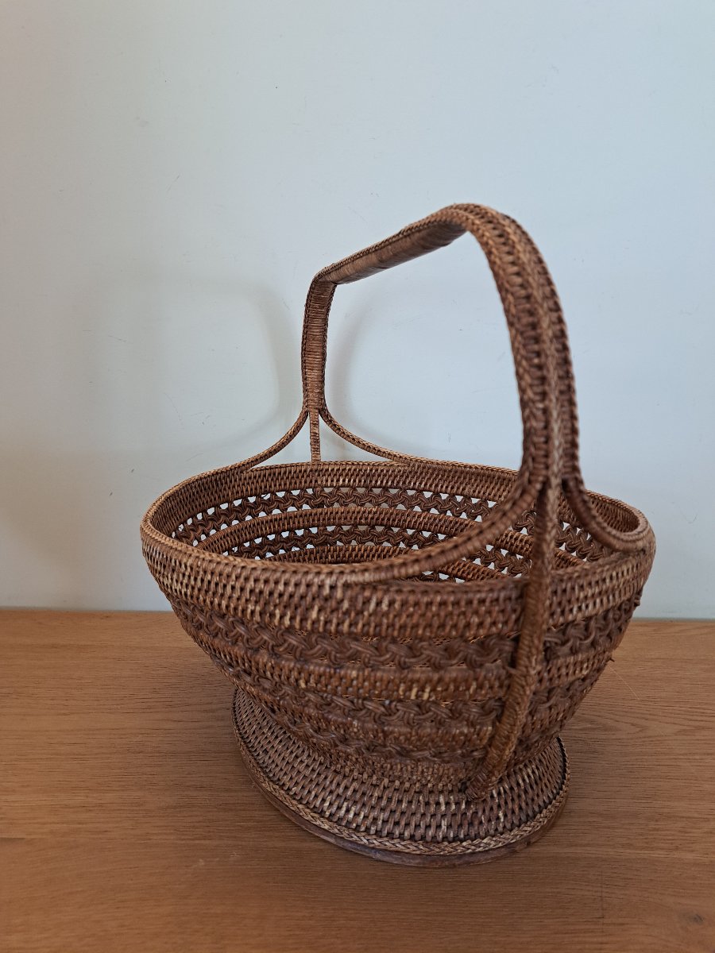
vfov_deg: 71.6
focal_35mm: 24
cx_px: 358
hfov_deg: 56.8
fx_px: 661
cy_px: 476
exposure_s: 1/50
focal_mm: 5.23
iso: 200
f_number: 1.8
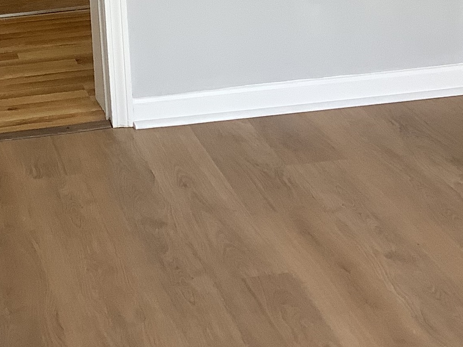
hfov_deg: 21.6
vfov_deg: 15.8
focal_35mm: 88
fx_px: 1177
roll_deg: +3.0
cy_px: -123
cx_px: 29
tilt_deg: -11.2
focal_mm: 3.3
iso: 80
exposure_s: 1/60
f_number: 2.4
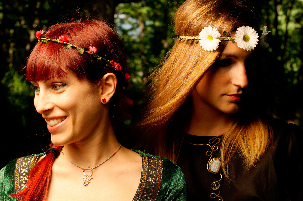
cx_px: 162
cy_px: 118
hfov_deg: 22.6
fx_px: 757
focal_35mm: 90
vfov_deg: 15.1
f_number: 9
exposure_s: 1/160
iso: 200
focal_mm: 50
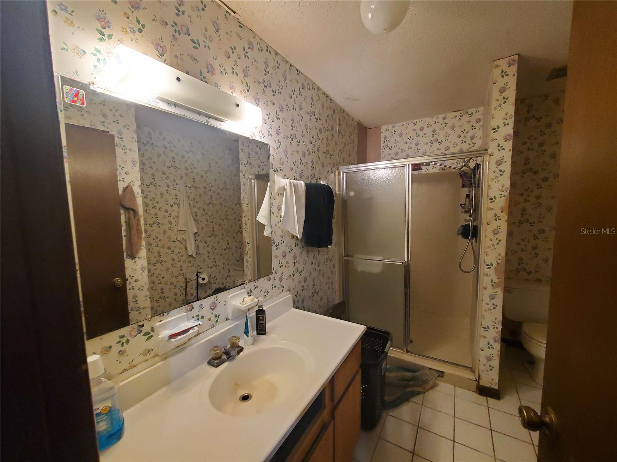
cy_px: 231
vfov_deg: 89.9
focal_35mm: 13
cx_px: 308
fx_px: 232
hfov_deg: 106.2
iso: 400
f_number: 2.2
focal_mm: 1.8
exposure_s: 1/60
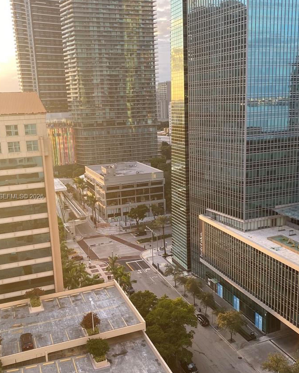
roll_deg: +2.2
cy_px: 197
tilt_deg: -13.6
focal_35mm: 36
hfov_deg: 41.1
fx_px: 398
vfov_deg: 50.2
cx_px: 161
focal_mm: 4.25
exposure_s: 1/122
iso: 32
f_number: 1.8
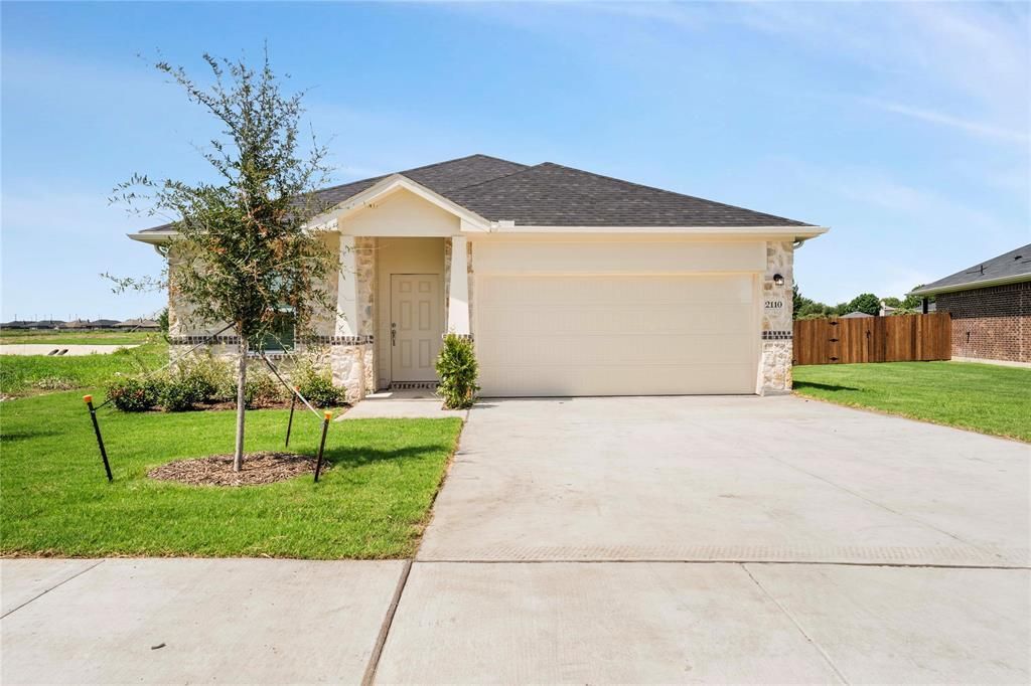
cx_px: 516
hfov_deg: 73.8
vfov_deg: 53.1
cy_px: 343
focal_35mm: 24
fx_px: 687
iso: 100
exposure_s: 1/400
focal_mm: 24
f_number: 11
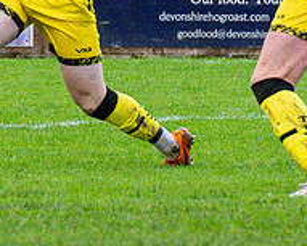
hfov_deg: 1.9
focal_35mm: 996
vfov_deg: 1.6
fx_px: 9054
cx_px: -29
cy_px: -28
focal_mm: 105
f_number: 4
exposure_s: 1/1250
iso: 2000
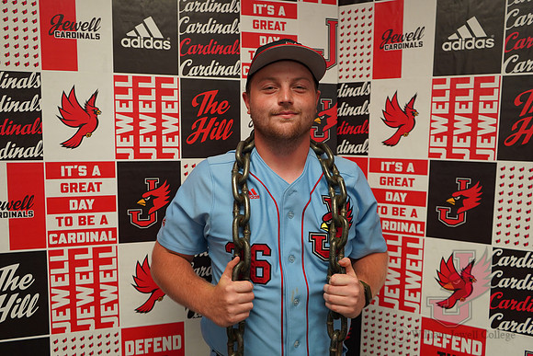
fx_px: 429
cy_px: 178
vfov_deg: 45.0
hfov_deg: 63.6
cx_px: 266
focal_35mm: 29
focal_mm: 29
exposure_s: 1/160
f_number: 4
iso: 800
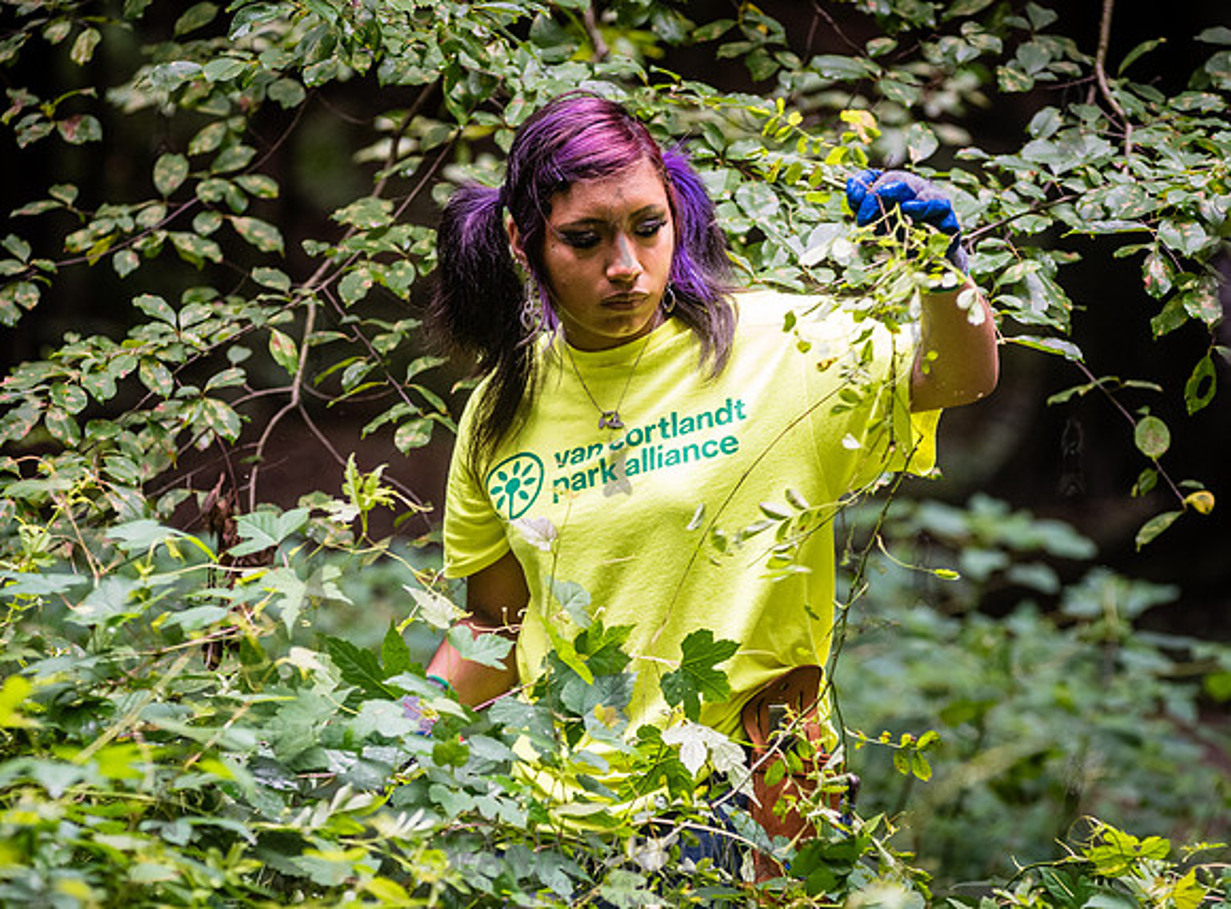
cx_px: 601
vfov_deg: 8.1
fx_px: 6433
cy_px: 422
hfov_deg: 10.9
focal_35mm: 182
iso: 2000
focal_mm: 145
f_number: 4
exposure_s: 1/640
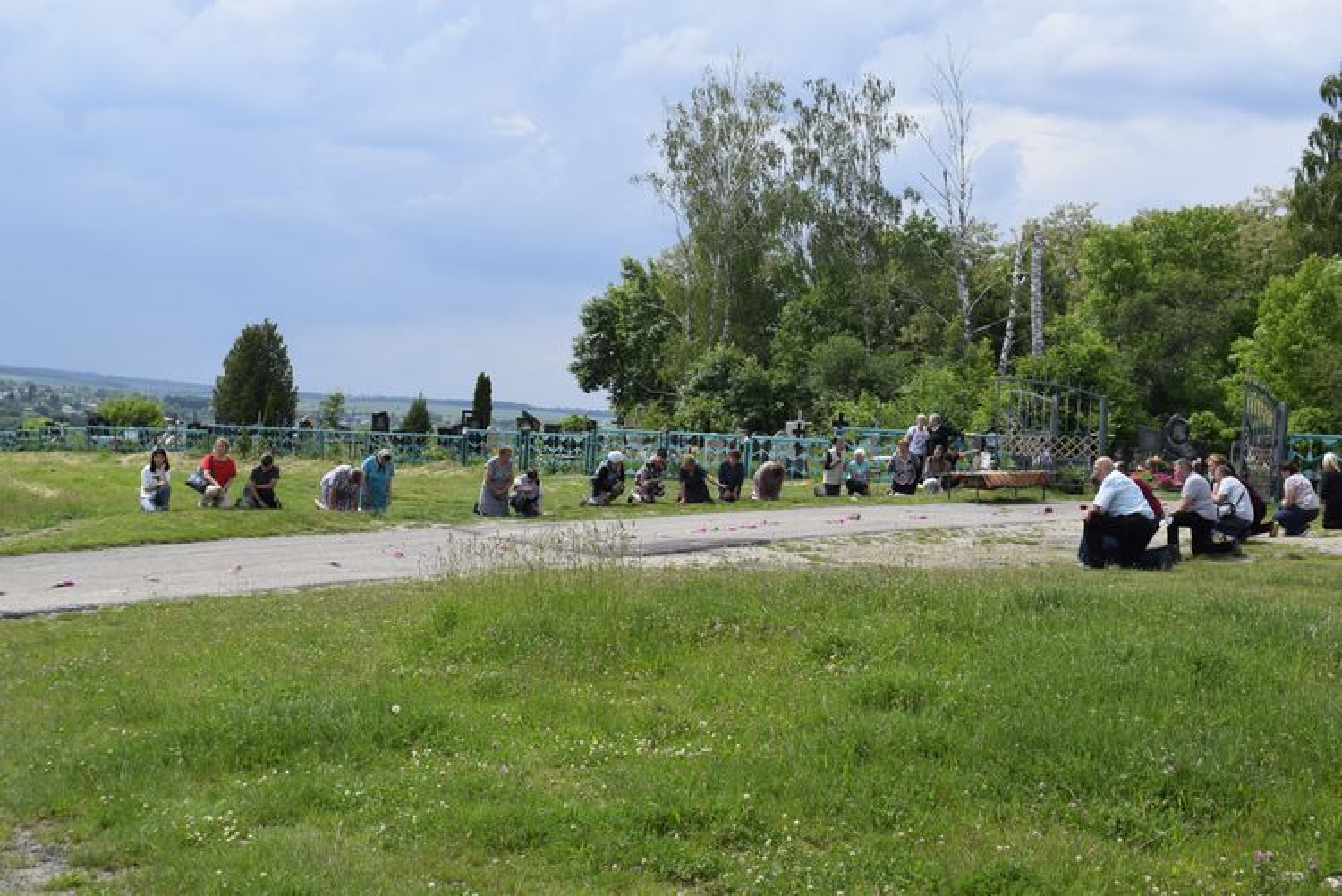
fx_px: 1902
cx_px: 671
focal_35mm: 51
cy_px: 448
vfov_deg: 26.5
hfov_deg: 38.9
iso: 200
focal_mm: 34
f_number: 10
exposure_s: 1/400
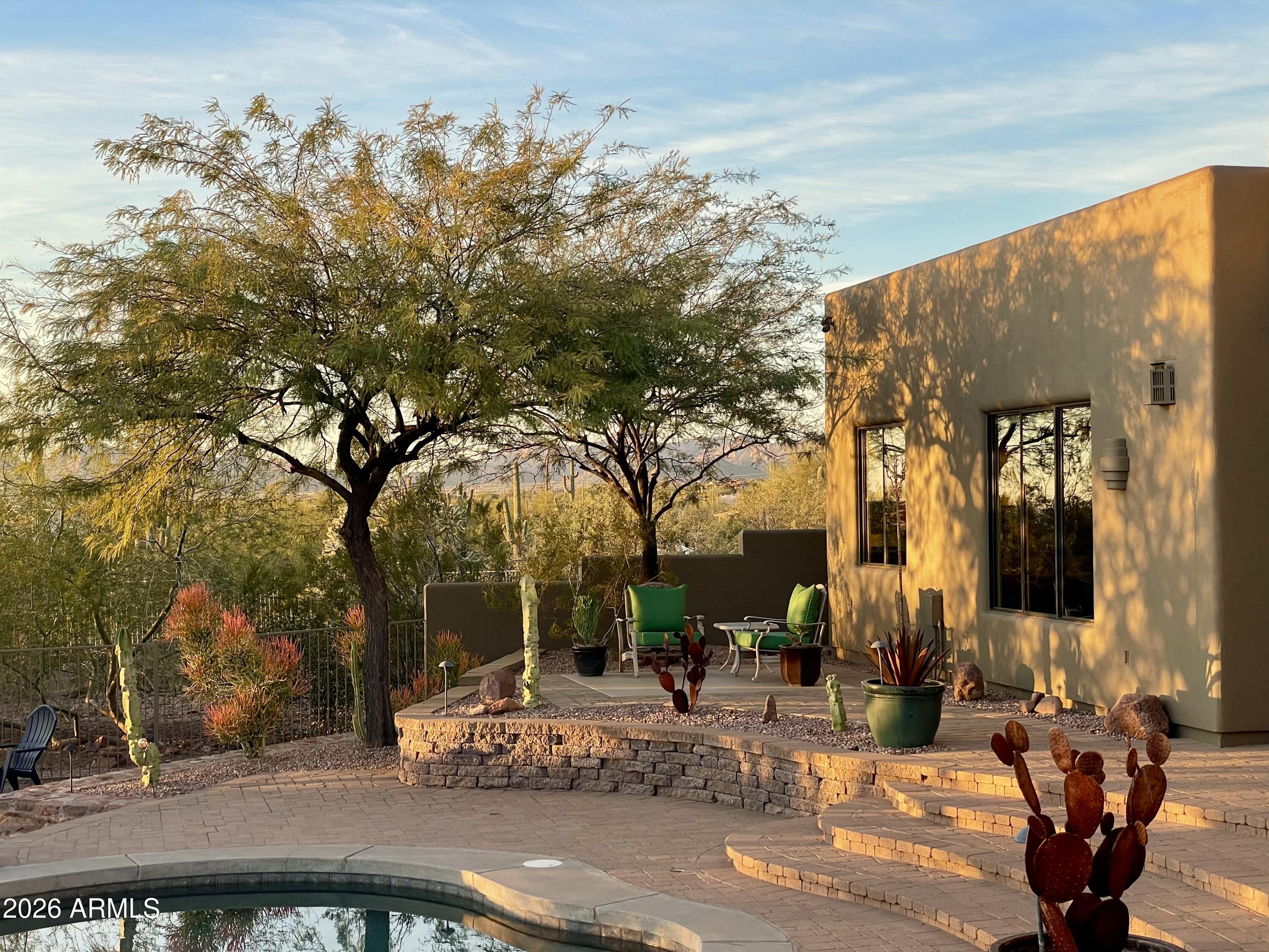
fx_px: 1906
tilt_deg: +0.9
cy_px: 476
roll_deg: +0.3
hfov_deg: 36.8
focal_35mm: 52
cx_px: 634
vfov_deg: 28.0
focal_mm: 6
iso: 25
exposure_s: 1/155
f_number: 2
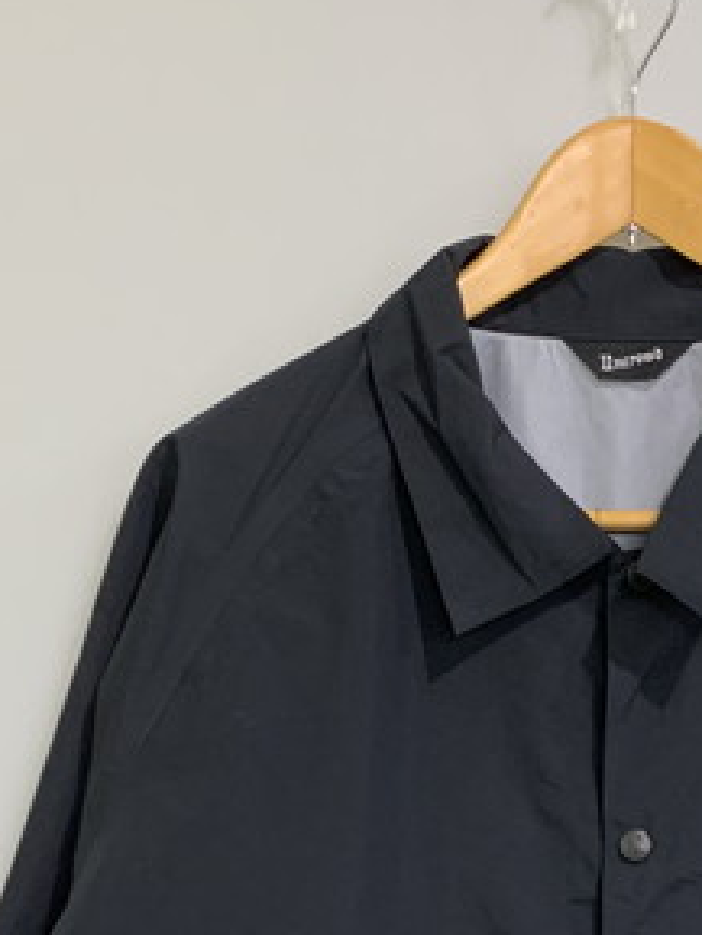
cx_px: 631
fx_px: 1945
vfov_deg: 25.0
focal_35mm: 72
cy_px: 1039
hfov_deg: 20.1
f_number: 1.8
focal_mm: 4.25
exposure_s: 1/50
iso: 200
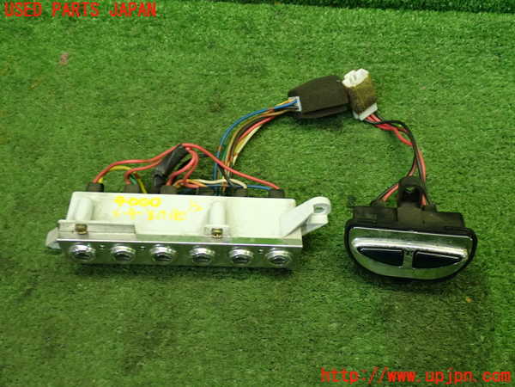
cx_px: 258
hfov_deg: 49.0
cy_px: 194
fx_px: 565
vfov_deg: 37.7
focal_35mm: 38
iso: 250
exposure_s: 1/40
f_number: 2.7
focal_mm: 6.83
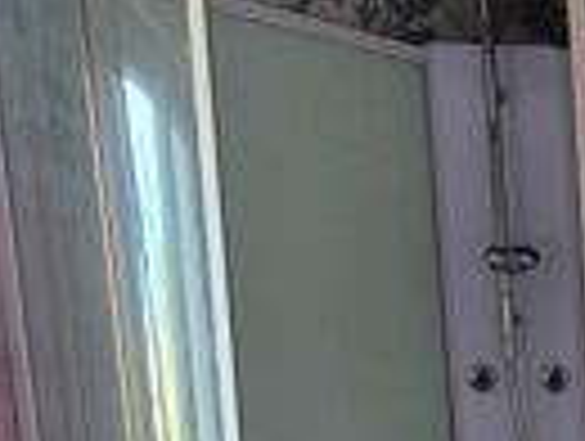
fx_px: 1354
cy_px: 837
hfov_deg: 19.0
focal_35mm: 80
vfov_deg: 15.4
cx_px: 1040
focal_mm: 2.2
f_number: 2.2
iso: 250
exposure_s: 1/50
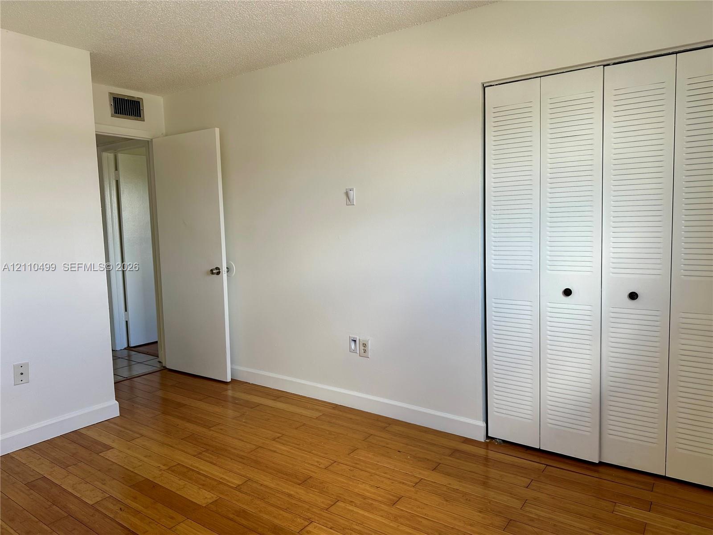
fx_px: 494
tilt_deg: -4.9
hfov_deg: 71.6
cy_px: 268
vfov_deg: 56.8
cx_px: 356
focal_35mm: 24
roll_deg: +1.3
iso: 64
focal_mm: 6.86
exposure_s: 1/123
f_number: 1.78
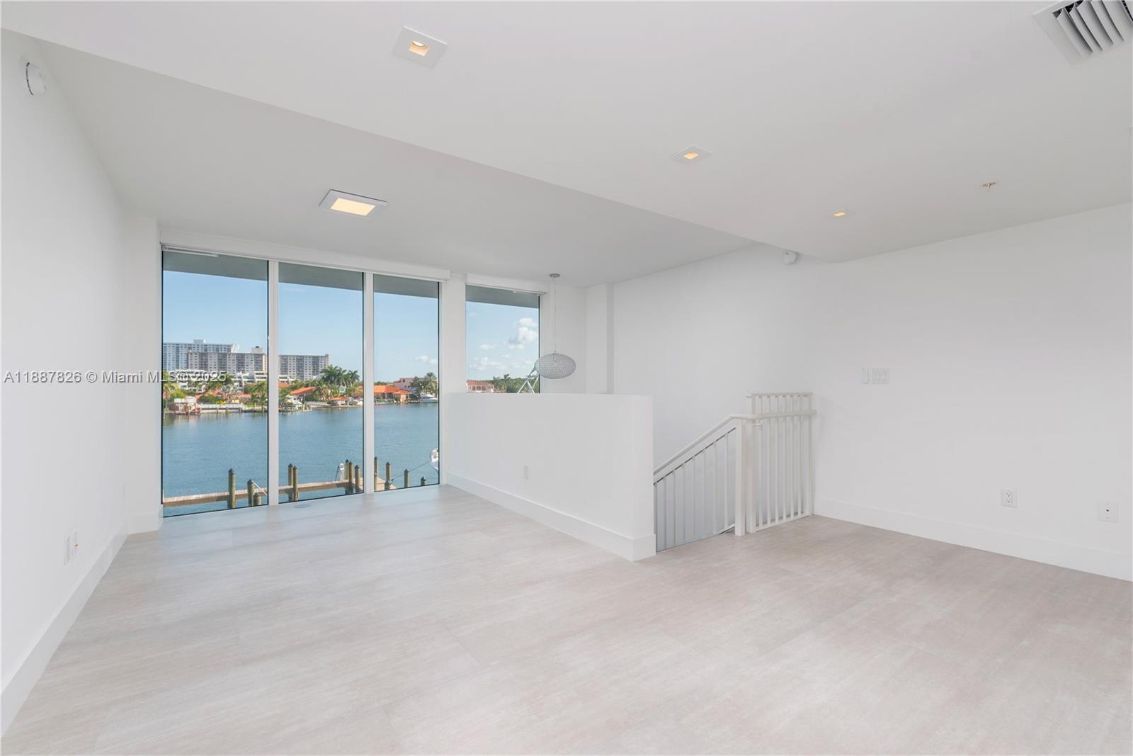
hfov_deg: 100.4
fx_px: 472
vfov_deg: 77.3
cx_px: 566
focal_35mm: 15
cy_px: 378
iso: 200
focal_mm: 15
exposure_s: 1/200
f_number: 8
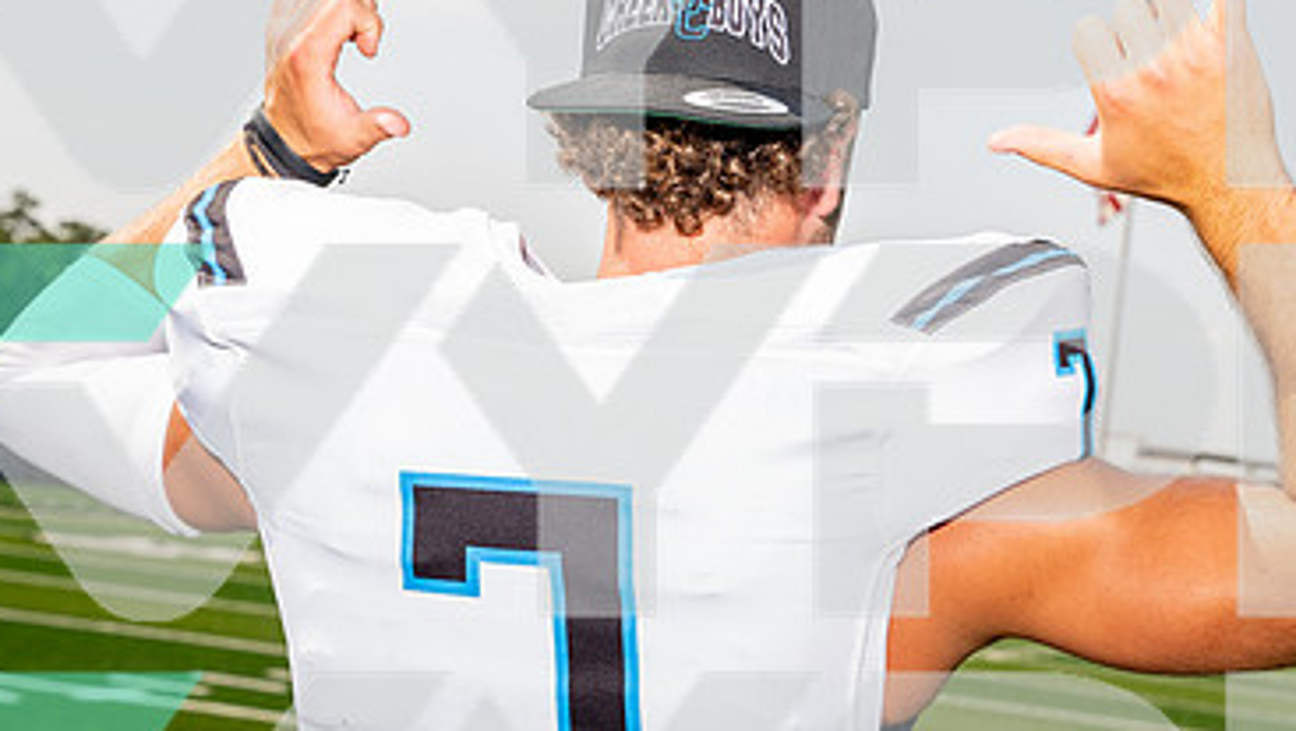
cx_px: 745
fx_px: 2957
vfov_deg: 14.1
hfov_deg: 24.7
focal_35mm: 86
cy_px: 433
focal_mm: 52
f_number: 7.1
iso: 100
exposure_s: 1/250
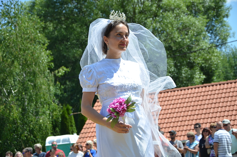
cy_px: 78
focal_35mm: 105
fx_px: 690
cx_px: 118
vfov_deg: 13.0
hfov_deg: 19.5
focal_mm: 70
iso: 100
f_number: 5.3
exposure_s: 1/320
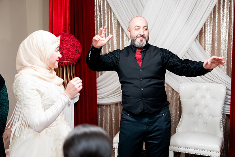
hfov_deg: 43.6
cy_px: 78
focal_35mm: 45
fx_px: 294
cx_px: 118
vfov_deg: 29.9
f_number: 2.8
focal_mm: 45
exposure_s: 1/160
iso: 3200
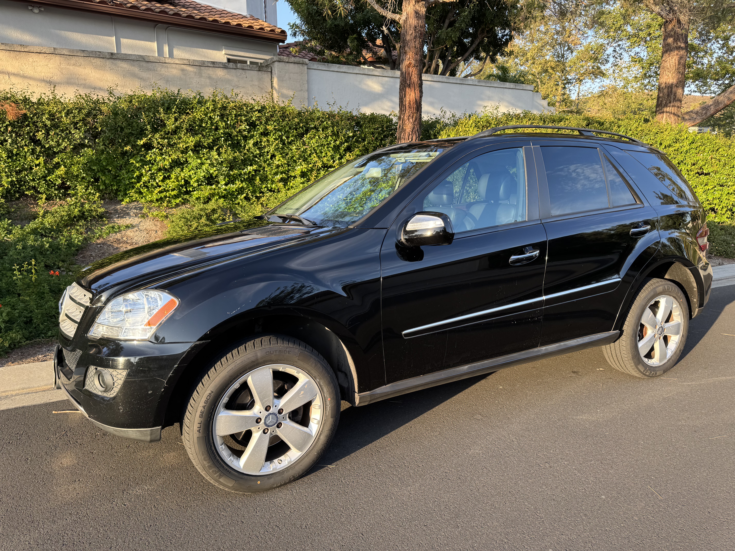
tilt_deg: -11.8
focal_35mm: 24
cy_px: 276
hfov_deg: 71.6
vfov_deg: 56.8
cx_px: 368
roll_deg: +0.6
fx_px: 510
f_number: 1.78
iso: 80
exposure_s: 1/392
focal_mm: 6.76
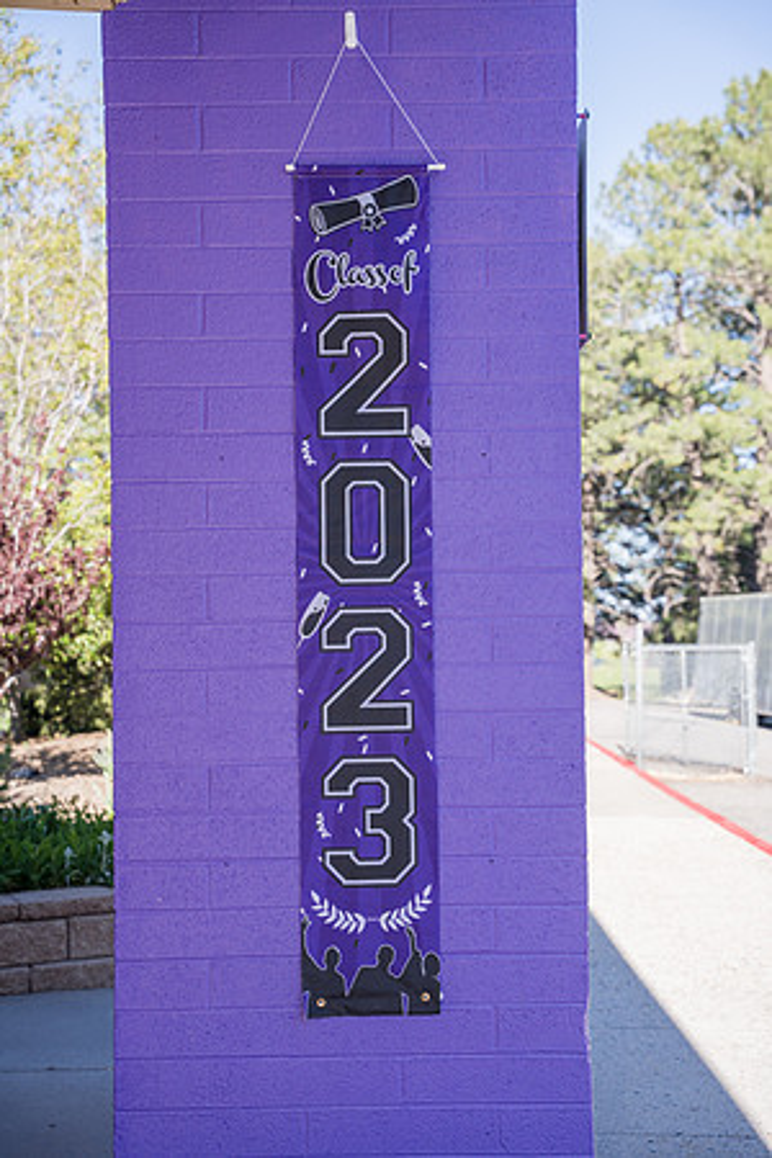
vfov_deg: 36.9
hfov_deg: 25.1
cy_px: 579
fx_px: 1734
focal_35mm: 54
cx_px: 386
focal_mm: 53.9
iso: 250
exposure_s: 1/640
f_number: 4
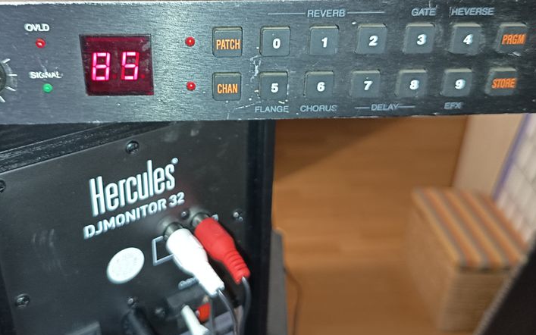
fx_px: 526
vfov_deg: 35.0
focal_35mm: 36
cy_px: 114
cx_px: 221
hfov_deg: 53.7
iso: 869
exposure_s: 1/25
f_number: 1.7
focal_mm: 5.27
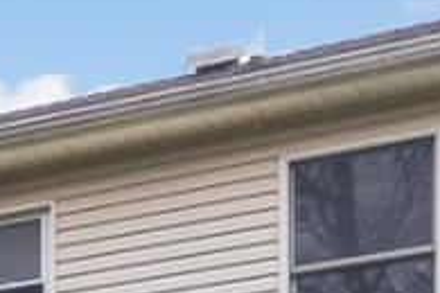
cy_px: 570
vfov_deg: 9.8
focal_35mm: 131
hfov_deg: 15.1
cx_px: -97
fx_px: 1601
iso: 400
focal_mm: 17
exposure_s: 1/200
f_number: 8
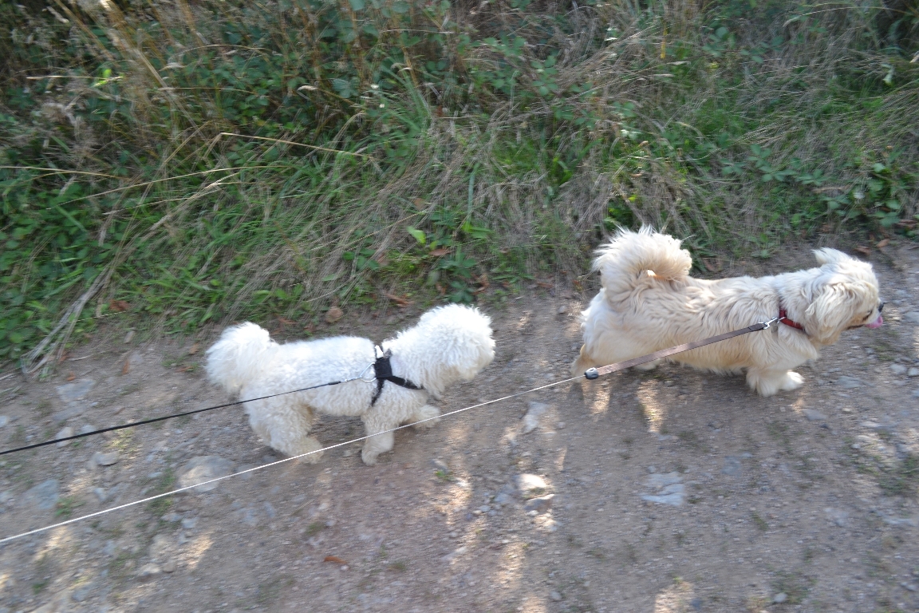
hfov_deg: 67.4
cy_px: 306
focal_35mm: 27
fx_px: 689
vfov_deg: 47.9
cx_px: 460
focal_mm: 18
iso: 180
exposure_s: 1/125
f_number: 5.6
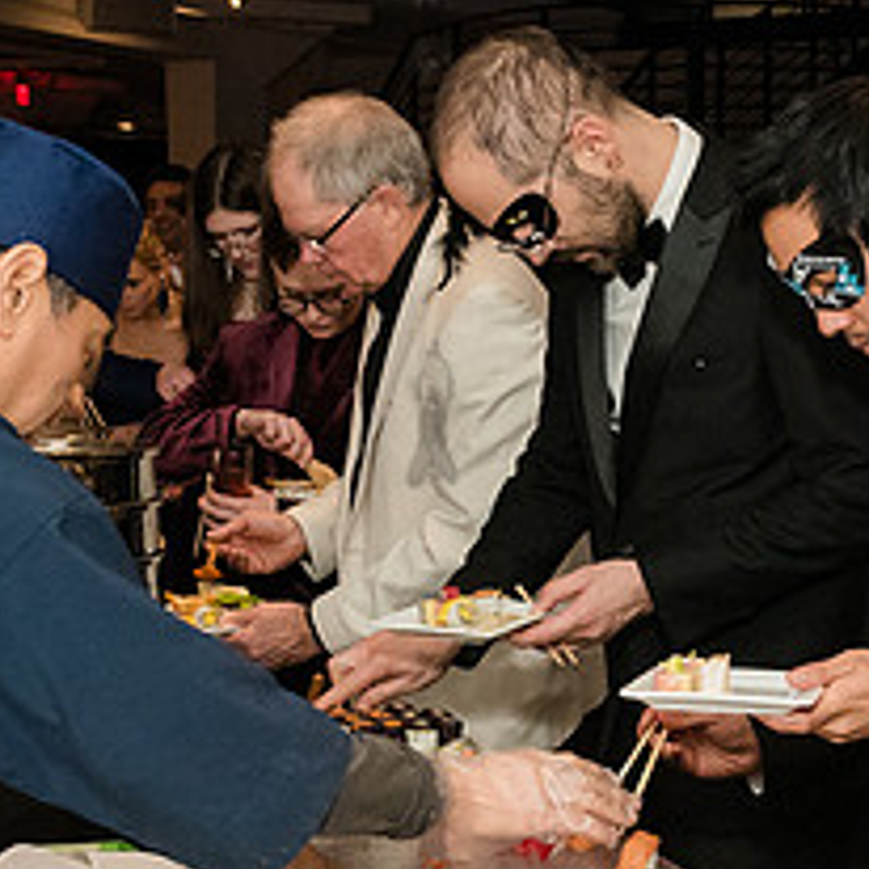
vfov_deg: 23.0
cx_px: 645
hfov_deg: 22.8
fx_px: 2130
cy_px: 523
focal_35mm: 75
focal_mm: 24
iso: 5000
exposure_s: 1/160
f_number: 4.5
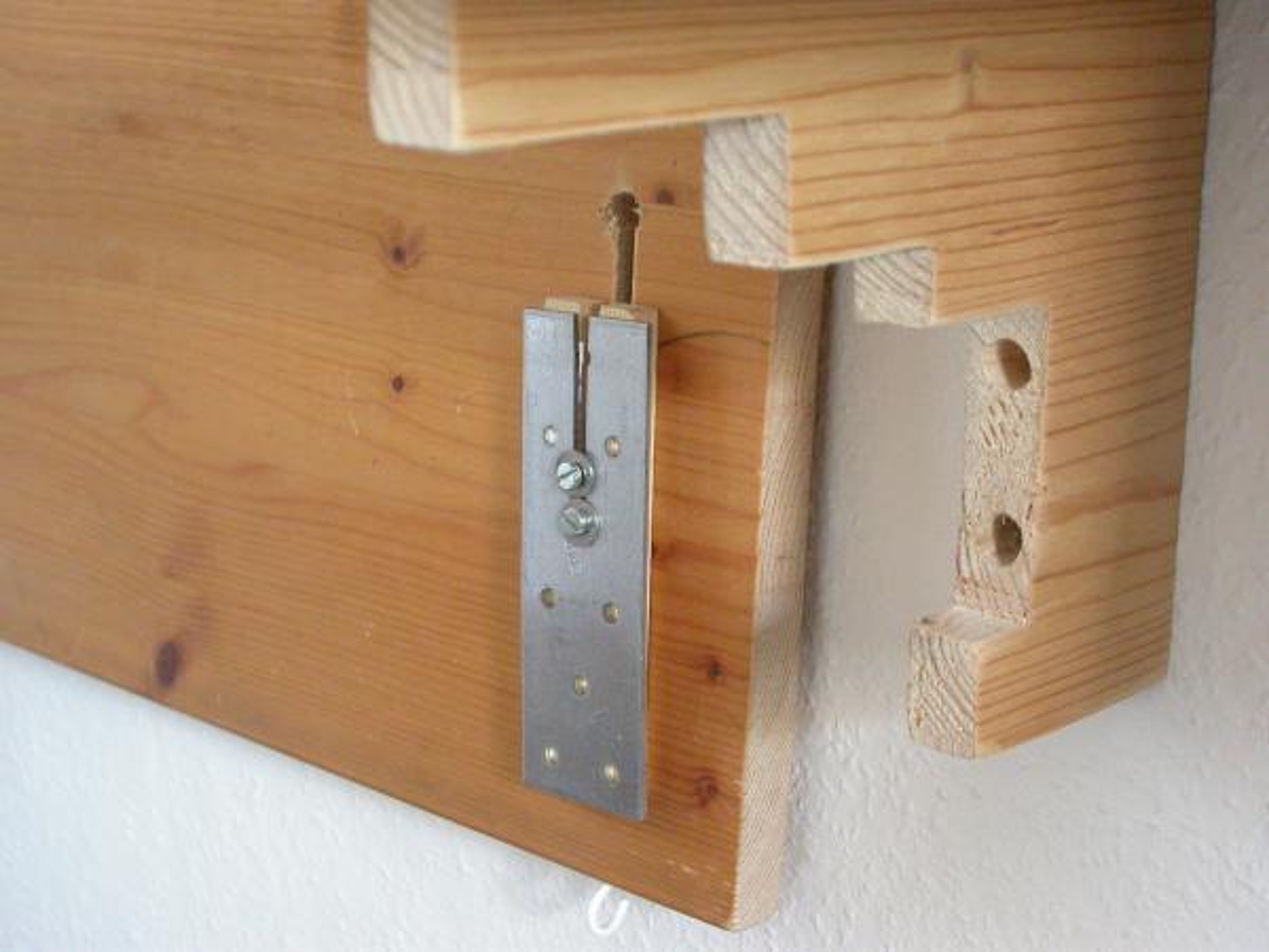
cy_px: 476
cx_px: 634
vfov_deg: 23.7
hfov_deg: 31.2
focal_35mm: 62
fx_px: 2273
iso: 400
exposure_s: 1/3.6
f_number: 3.1
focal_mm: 12.9
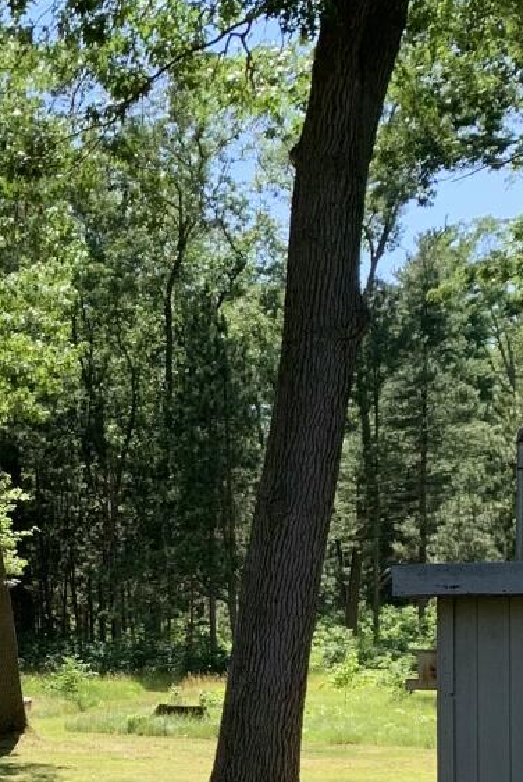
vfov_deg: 20.8
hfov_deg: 13.9
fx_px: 2089
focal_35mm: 96
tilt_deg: -2.3
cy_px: 682
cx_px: -92
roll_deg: +0.0
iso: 25
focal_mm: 4.25
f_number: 1.8
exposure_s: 1/502
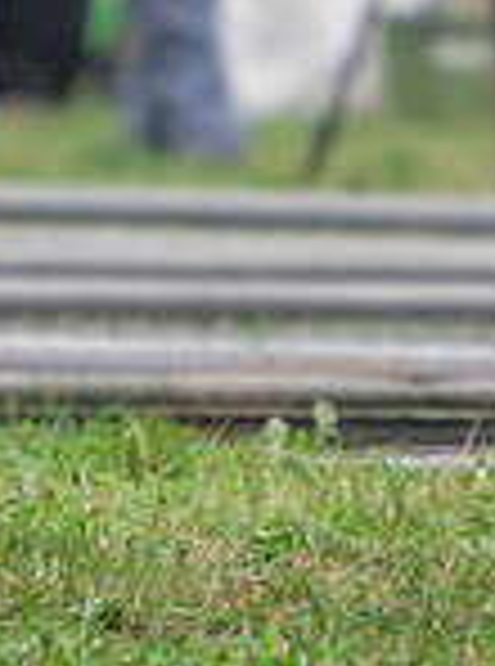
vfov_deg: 0.7
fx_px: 53275
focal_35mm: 2778
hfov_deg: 0.5
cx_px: -411
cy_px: 430
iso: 640
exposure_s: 1/640
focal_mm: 185
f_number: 2.8
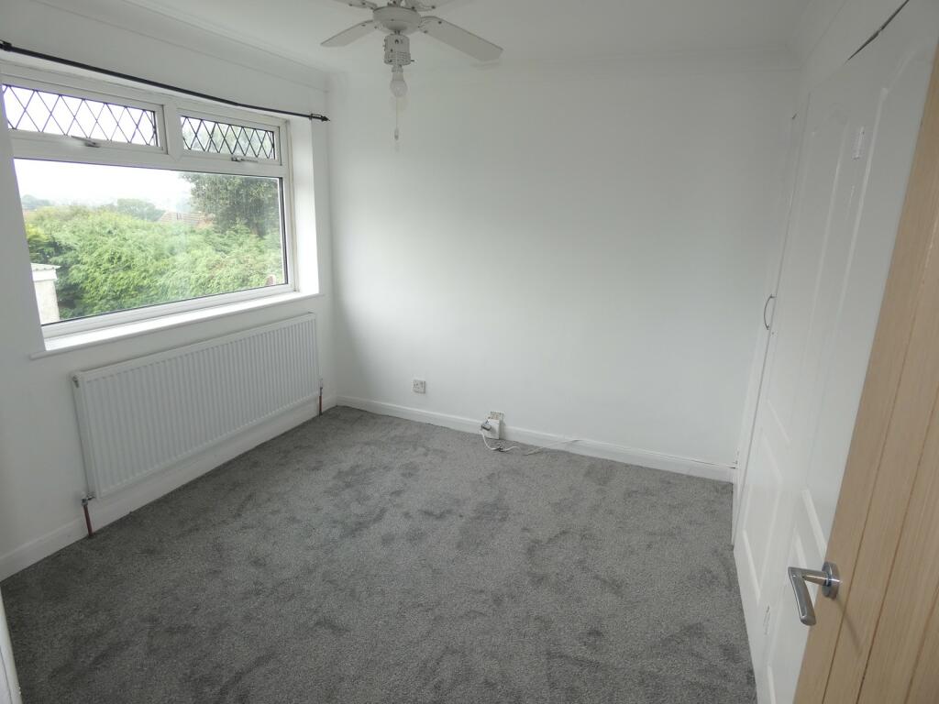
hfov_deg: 81.7
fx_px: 543
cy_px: 352
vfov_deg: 66.0
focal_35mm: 20
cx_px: 470
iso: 80
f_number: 2.8
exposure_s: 1/60
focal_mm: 3.6
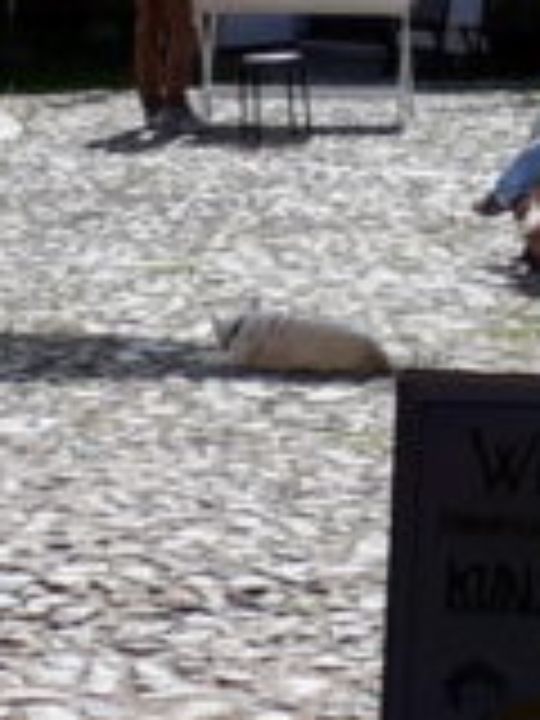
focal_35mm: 76
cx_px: 320
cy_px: -36
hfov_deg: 19.4
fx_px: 1581
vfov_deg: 24.3
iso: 40
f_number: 1.9
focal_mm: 3.6
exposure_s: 1/1351
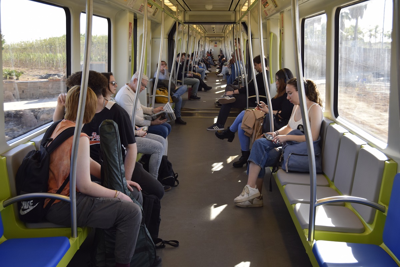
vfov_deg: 31.9
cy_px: 134
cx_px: 200
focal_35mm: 42
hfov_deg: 46.4
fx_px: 467
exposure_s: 1/125
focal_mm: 28
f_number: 5.6
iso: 400
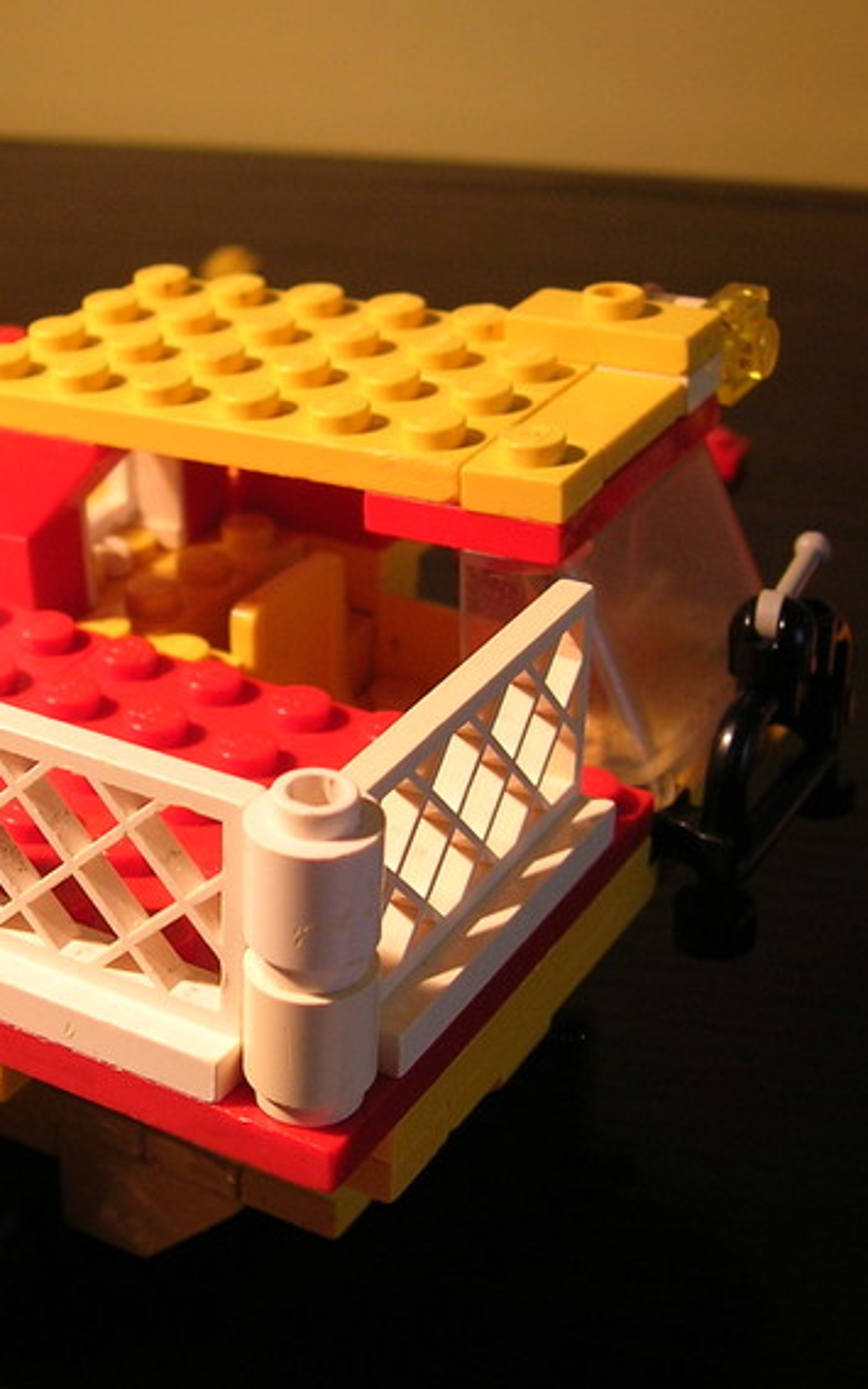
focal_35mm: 57
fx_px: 2157
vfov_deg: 35.7
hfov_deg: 22.6
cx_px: 240
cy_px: 735
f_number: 2.9
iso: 50
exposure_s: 1/13.3
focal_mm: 5.7
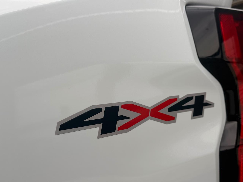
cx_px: 122
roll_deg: +1.1
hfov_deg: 39.7
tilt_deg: +0.5
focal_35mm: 48
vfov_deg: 30.3
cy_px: 91
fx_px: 337
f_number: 1.78
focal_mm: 6.76
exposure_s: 1/1883
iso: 64
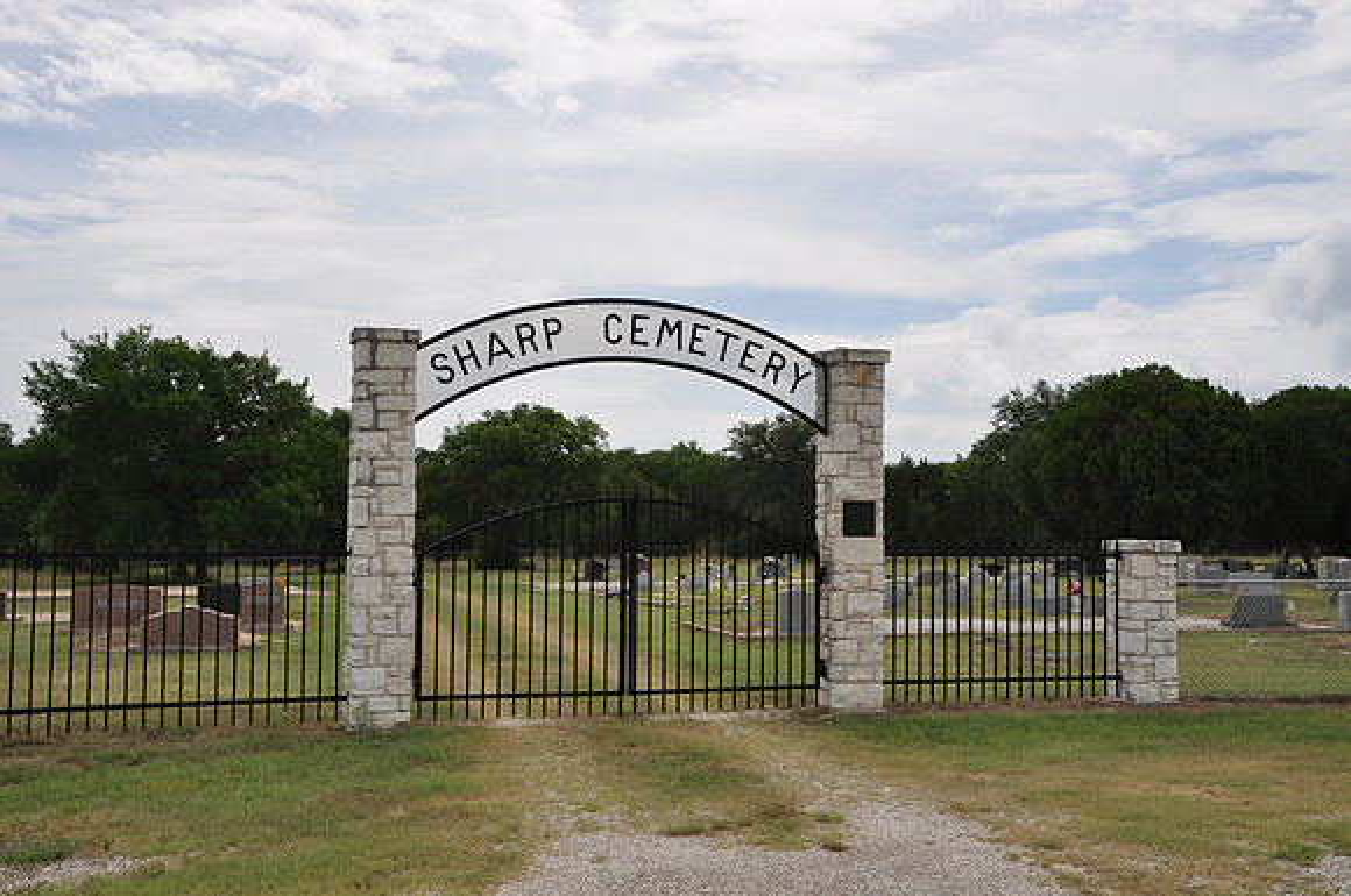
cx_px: 676
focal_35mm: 39
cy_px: 448
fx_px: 1462
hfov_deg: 49.6
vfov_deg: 34.1
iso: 200
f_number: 9
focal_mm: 26
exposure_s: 1/200
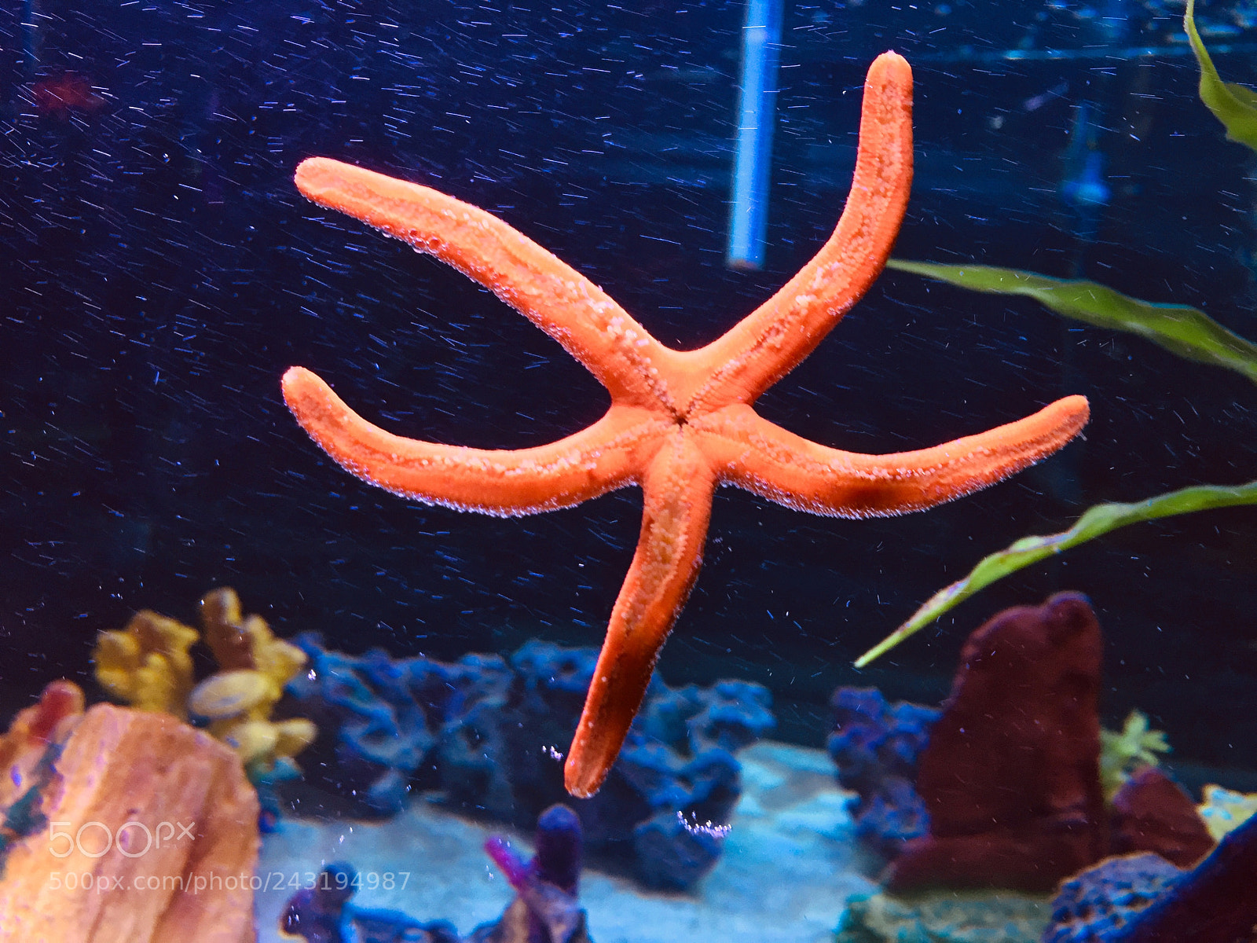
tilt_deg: -11.6
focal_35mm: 29
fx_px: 1053
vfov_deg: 48.2
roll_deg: -4.3
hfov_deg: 61.7
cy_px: 472
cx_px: 628
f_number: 2.2
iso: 200
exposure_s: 1/33
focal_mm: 4.15
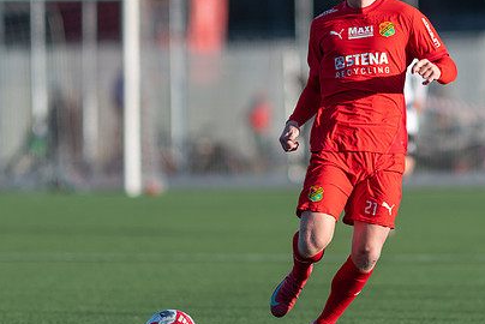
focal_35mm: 646
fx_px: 8709
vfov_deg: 2.1
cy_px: 129
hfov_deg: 3.2
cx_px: 328
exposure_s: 1/1600
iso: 140
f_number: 3.2
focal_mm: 300
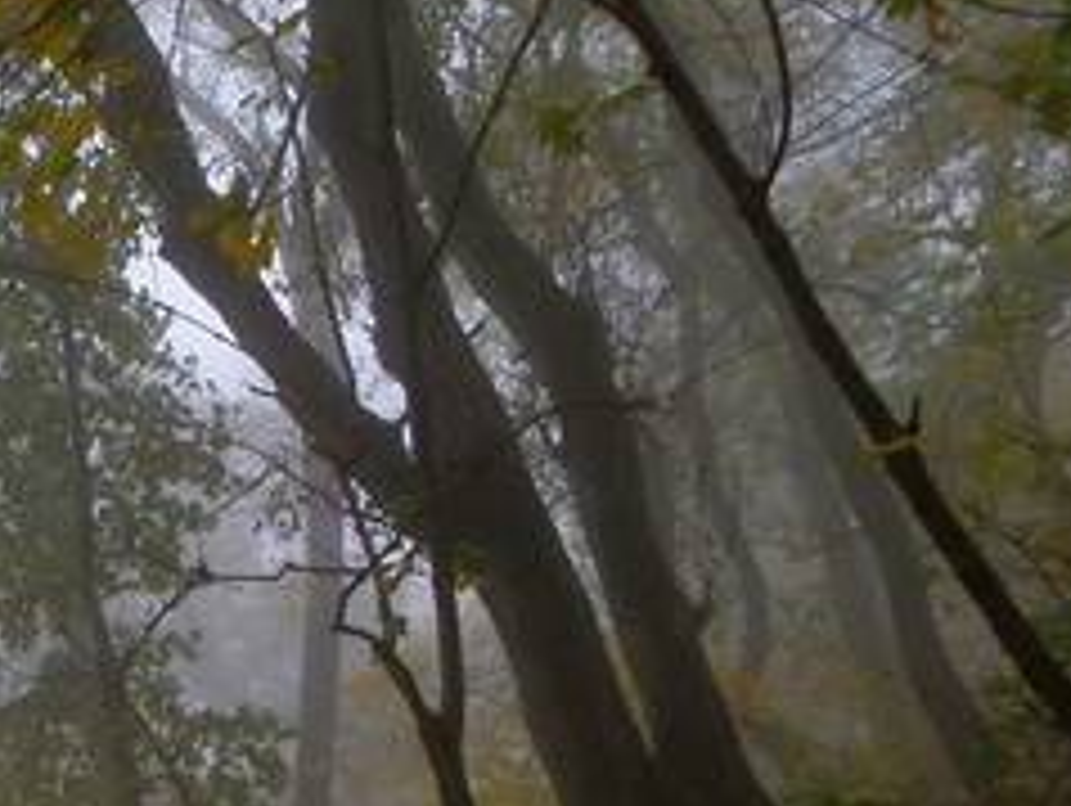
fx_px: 2663
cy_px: 1031
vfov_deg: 16.3
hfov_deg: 21.4
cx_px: -153
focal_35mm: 86
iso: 80
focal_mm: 5.3
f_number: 3.4
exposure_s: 1/60
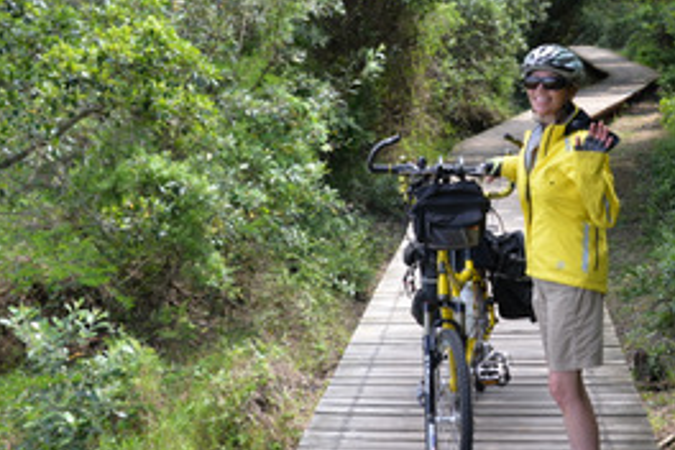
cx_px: 524
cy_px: 169
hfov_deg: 27.6
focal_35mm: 72
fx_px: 1350
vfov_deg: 18.9
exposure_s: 1/125
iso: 200
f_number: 5.6
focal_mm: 38
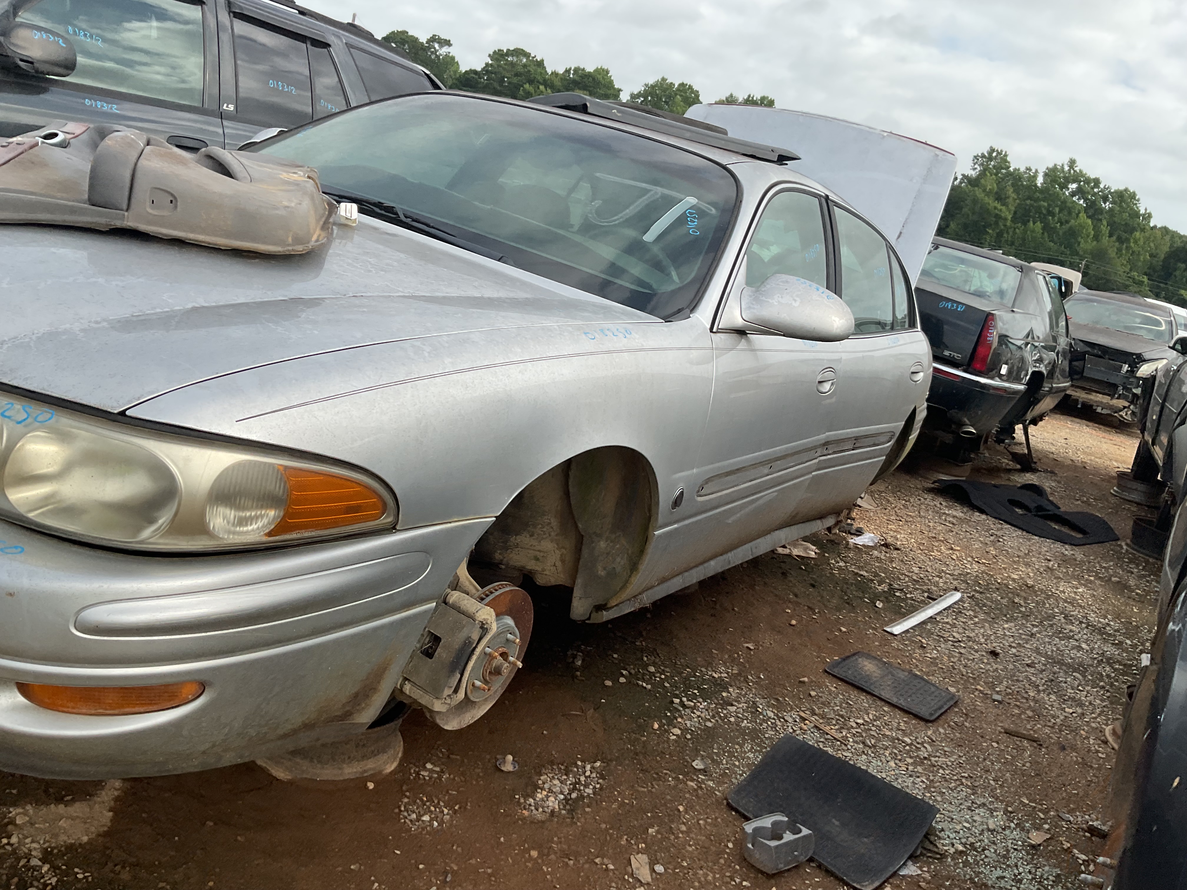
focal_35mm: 29
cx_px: 594
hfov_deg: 61.7
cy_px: 445
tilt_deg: -16.8
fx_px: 994
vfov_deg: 48.2
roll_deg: -8.5
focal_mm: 3
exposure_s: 1/1250
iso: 16
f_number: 1.8
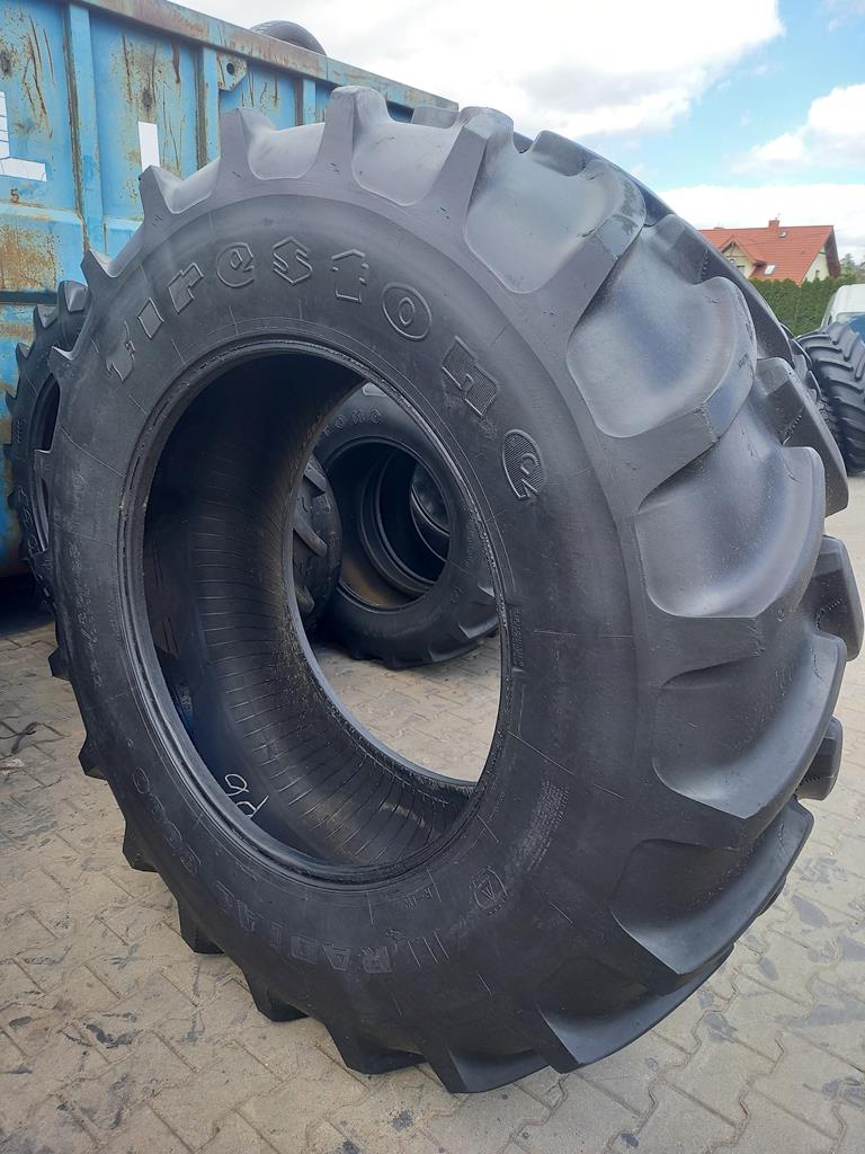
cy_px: 577
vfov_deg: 69.4
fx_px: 833
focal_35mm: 25
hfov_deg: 54.9
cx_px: 432
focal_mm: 4.65
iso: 50
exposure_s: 1/119
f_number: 1.8
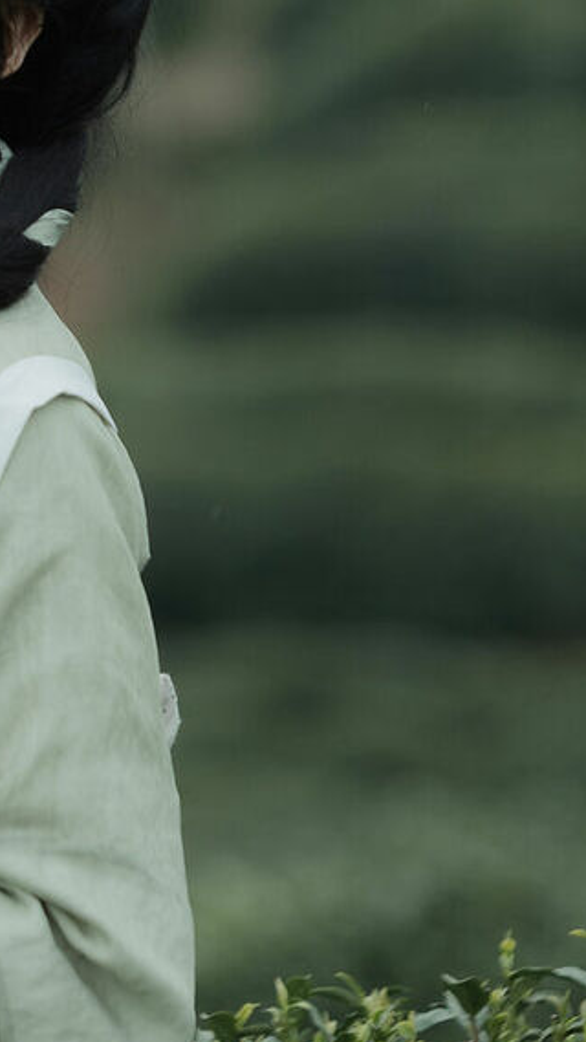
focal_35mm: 507
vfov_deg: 4.3
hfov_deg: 2.4
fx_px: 14007
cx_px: -333
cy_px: 329
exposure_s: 1/800
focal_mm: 175
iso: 400
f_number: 4
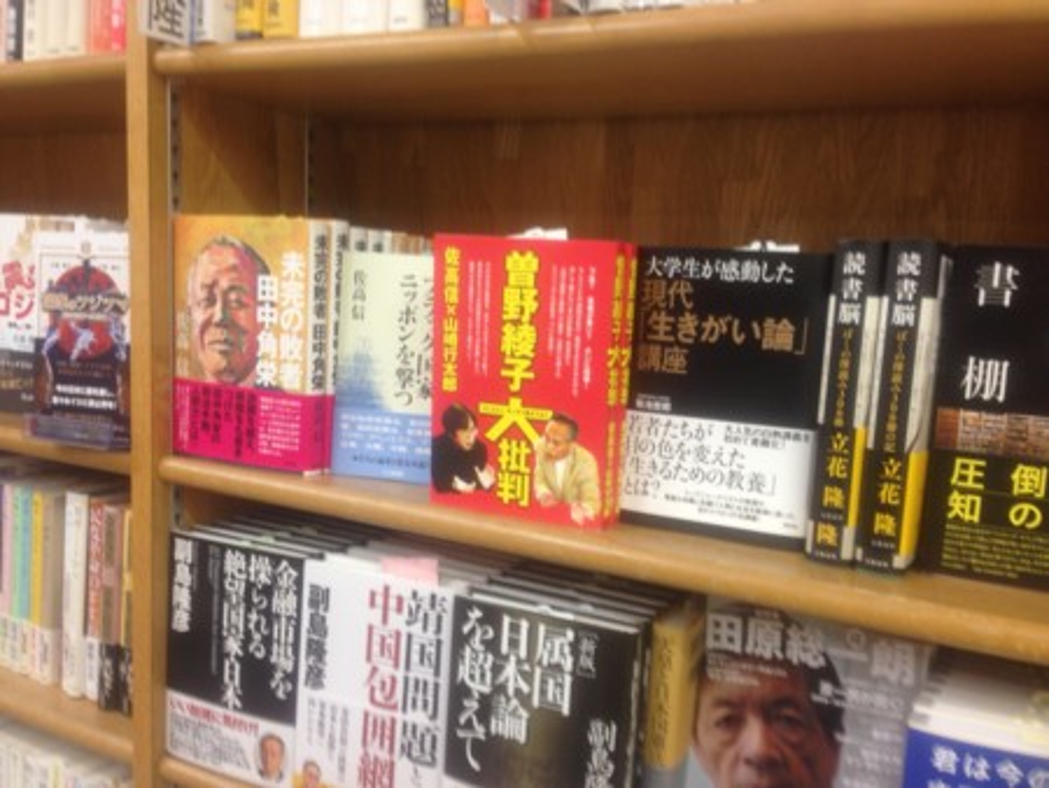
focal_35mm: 33
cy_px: 394
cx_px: 524
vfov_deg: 43.0
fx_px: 1001
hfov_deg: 55.3
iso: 80
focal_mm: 4.13
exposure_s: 1/20
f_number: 2.4
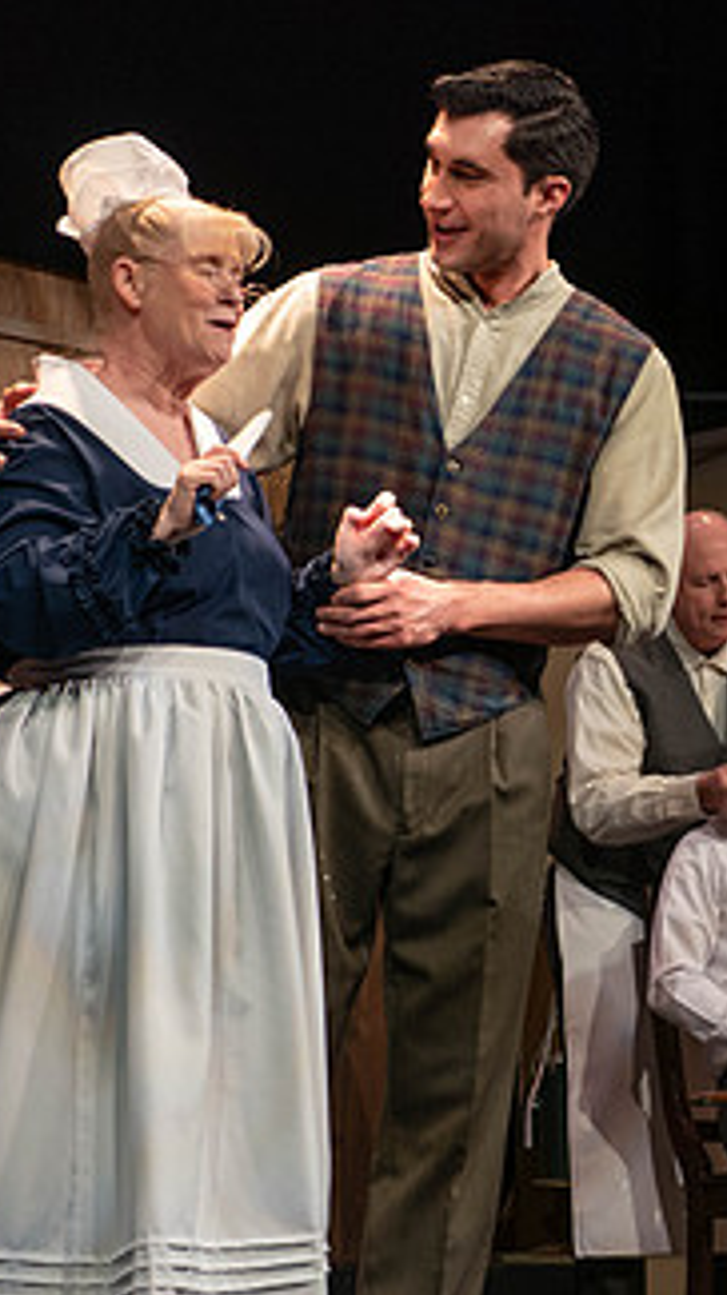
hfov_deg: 15.0
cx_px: 713
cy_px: 637
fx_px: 2710
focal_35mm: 79
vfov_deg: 26.9
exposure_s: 1/100
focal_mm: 37
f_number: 4
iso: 640
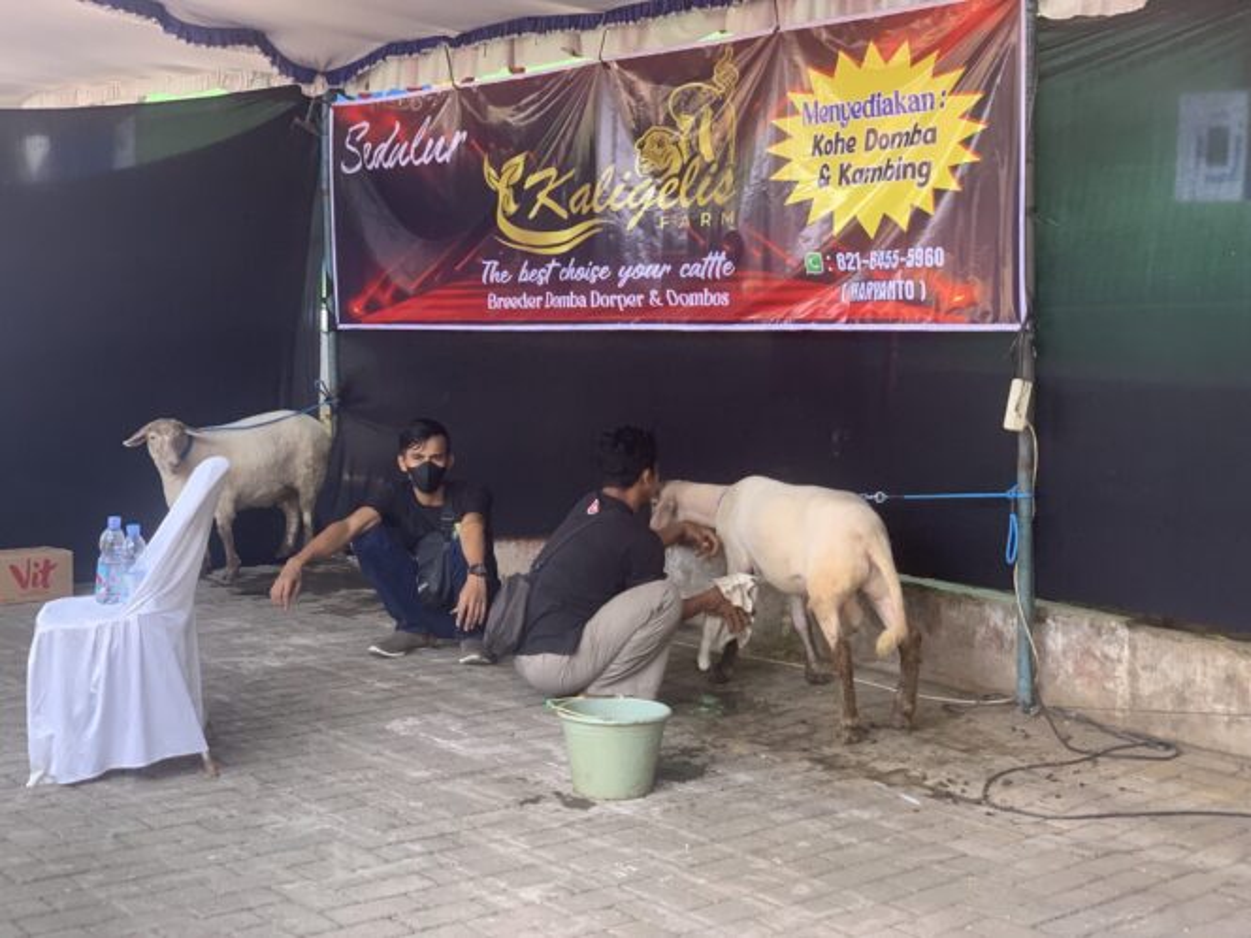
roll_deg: -1.9
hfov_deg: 36.8
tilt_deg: -5.8
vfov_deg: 28.0
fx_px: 1879
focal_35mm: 52
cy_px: 469
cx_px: 626
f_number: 2.4
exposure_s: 1/122
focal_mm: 6
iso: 125
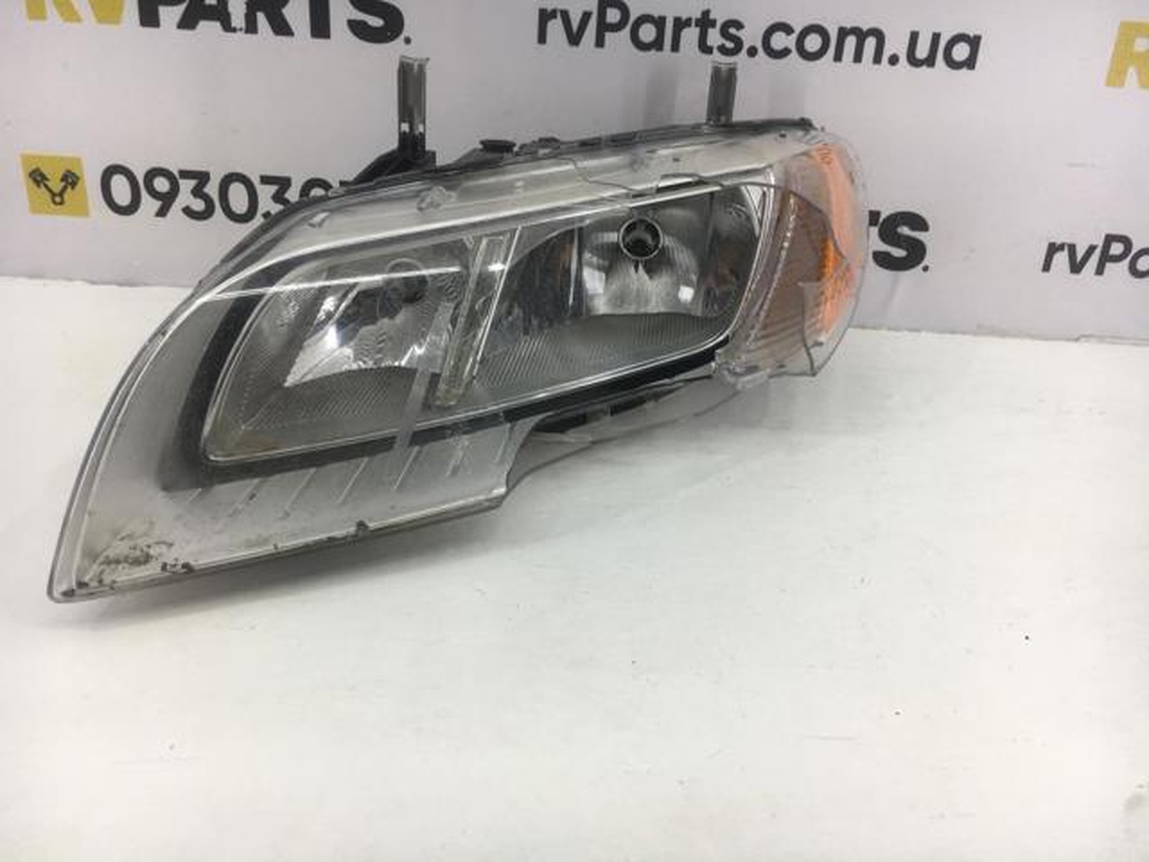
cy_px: 431
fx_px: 963
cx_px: 574
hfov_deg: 61.7
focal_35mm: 29
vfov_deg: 48.2
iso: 40
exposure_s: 1/100
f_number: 2.2
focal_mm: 4.15
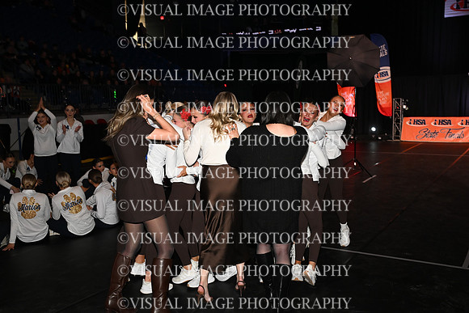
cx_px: 234
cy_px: 156
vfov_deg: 37.9
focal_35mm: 35
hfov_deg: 54.4
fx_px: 456
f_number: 5.6
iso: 3200
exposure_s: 1/80
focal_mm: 35
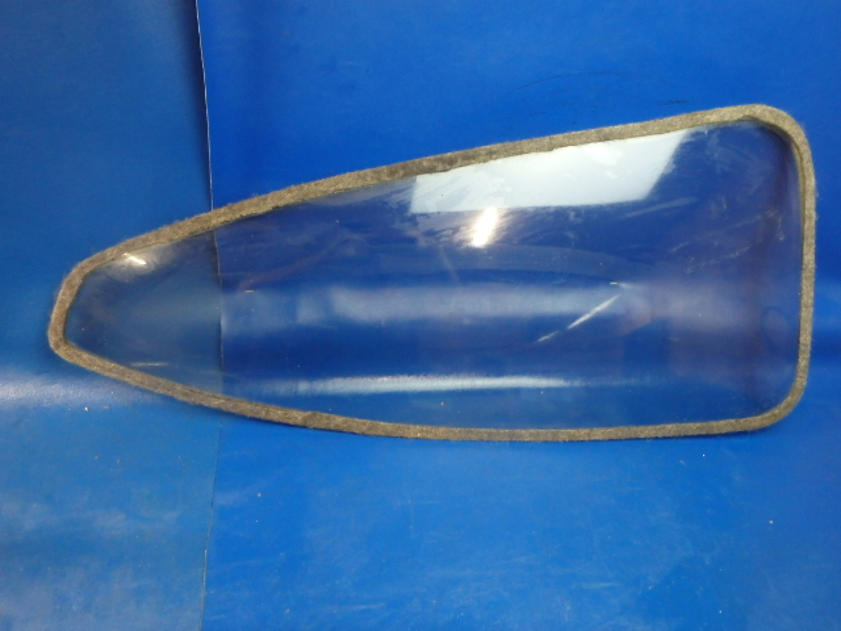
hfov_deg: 63.4
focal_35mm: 28
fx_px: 680
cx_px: 420
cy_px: 316
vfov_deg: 49.7
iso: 640
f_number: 3.9
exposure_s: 1/30
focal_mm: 5
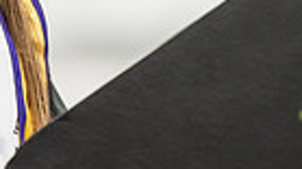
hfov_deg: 2.5
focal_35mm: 876
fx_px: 7011
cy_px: -94
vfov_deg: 1.4
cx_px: -76
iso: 2500
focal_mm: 200
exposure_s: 1/200
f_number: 2.8
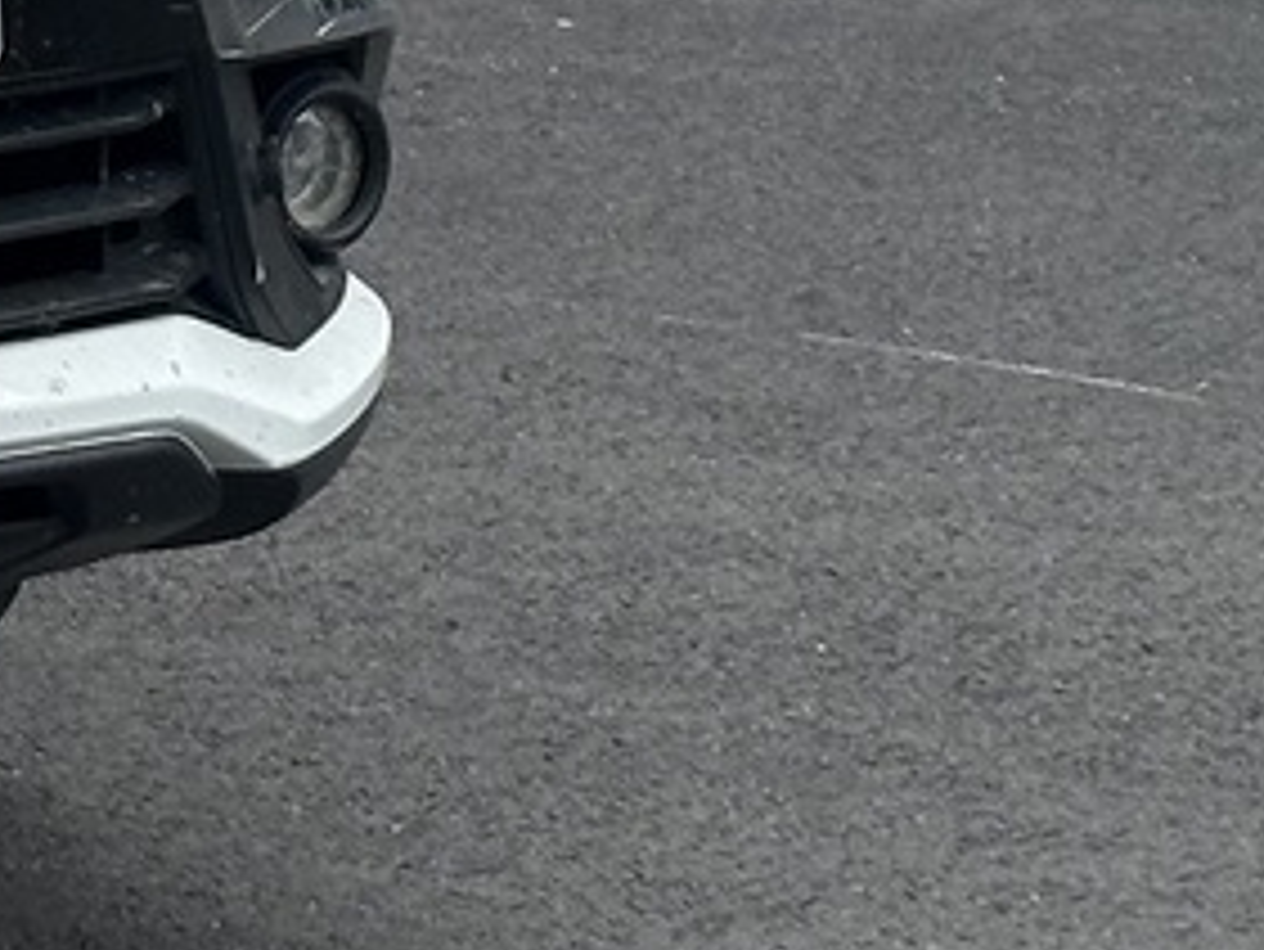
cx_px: -1867
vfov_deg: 5.9
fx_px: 8987
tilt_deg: -1.4
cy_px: -698
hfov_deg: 7.5
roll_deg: -0.3
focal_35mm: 246
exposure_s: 1/3731
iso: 64
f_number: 1.78
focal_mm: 6.86
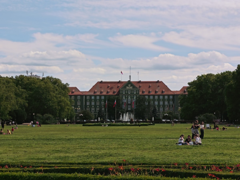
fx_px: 638
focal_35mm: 92
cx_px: 120
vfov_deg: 16.1
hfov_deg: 21.3
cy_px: 90
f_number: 1.7
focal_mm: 6.06
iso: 50
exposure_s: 1/1436
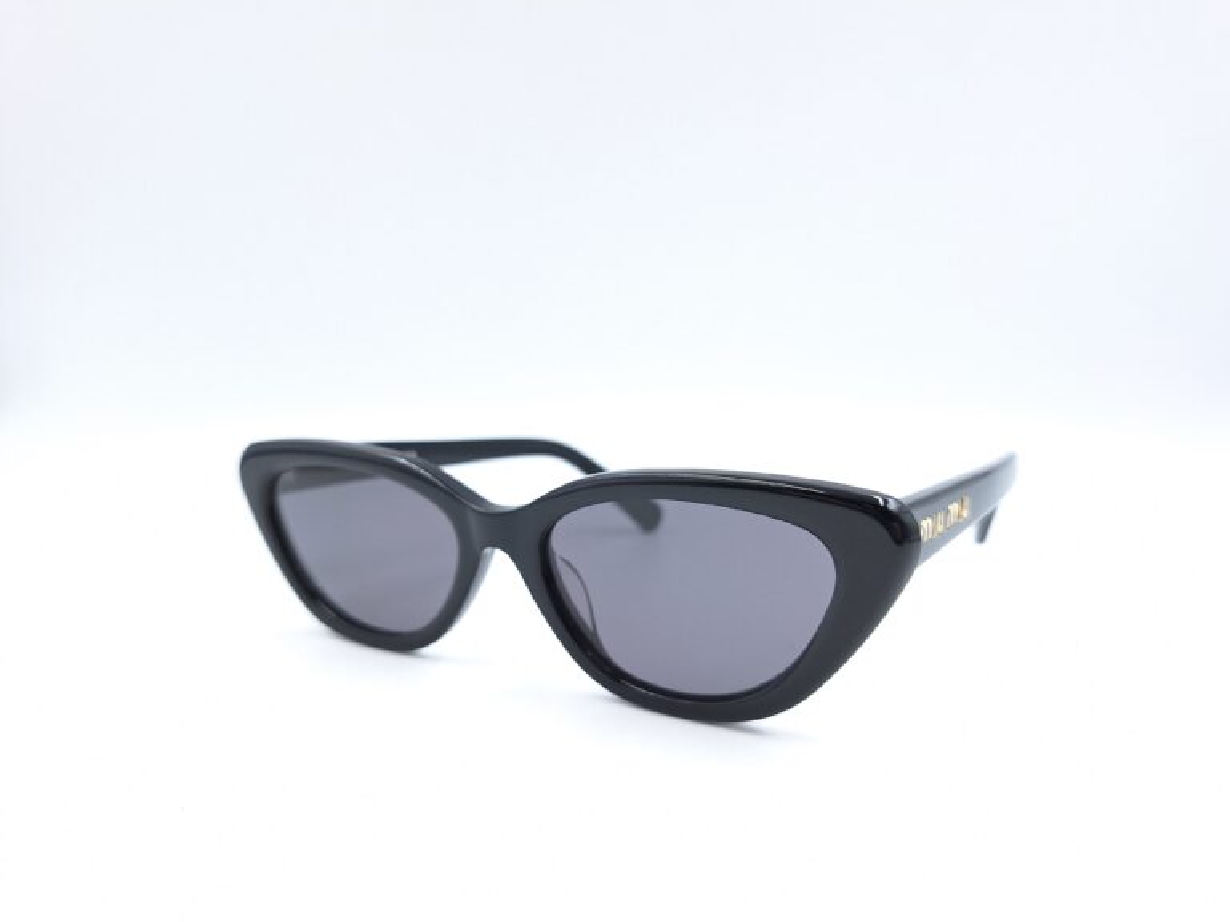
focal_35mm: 23
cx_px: 615
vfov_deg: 58.9
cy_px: 461
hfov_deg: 73.9
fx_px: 817
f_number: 1.8
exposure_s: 1/120
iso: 64
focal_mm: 5.54
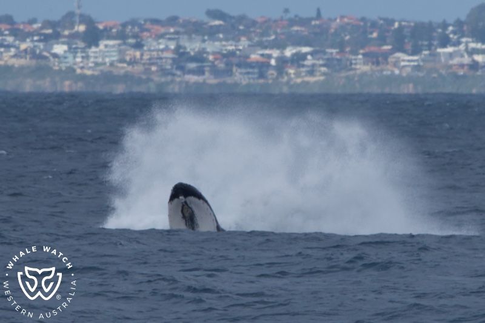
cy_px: 162
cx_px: 242
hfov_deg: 3.4
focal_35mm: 600
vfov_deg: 2.3
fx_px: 8081
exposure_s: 1/3200
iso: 1000
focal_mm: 600
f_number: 8
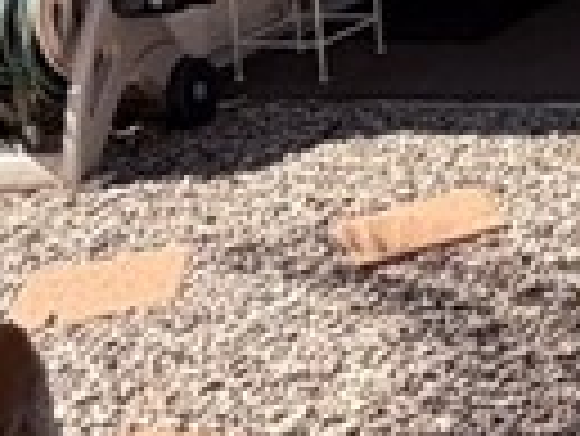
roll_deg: +1.5
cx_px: 1362
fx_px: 1862
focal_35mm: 111
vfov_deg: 12.4
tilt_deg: -6.5
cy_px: -306
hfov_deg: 13.4
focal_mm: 2.22
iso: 40
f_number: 2.2
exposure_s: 1/658
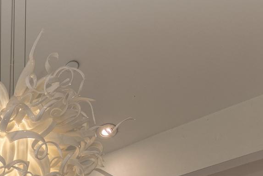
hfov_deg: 20.9
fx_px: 534
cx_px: -184
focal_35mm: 73
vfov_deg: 12.8
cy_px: 456
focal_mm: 14
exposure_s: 1/60
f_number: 6.3
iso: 160
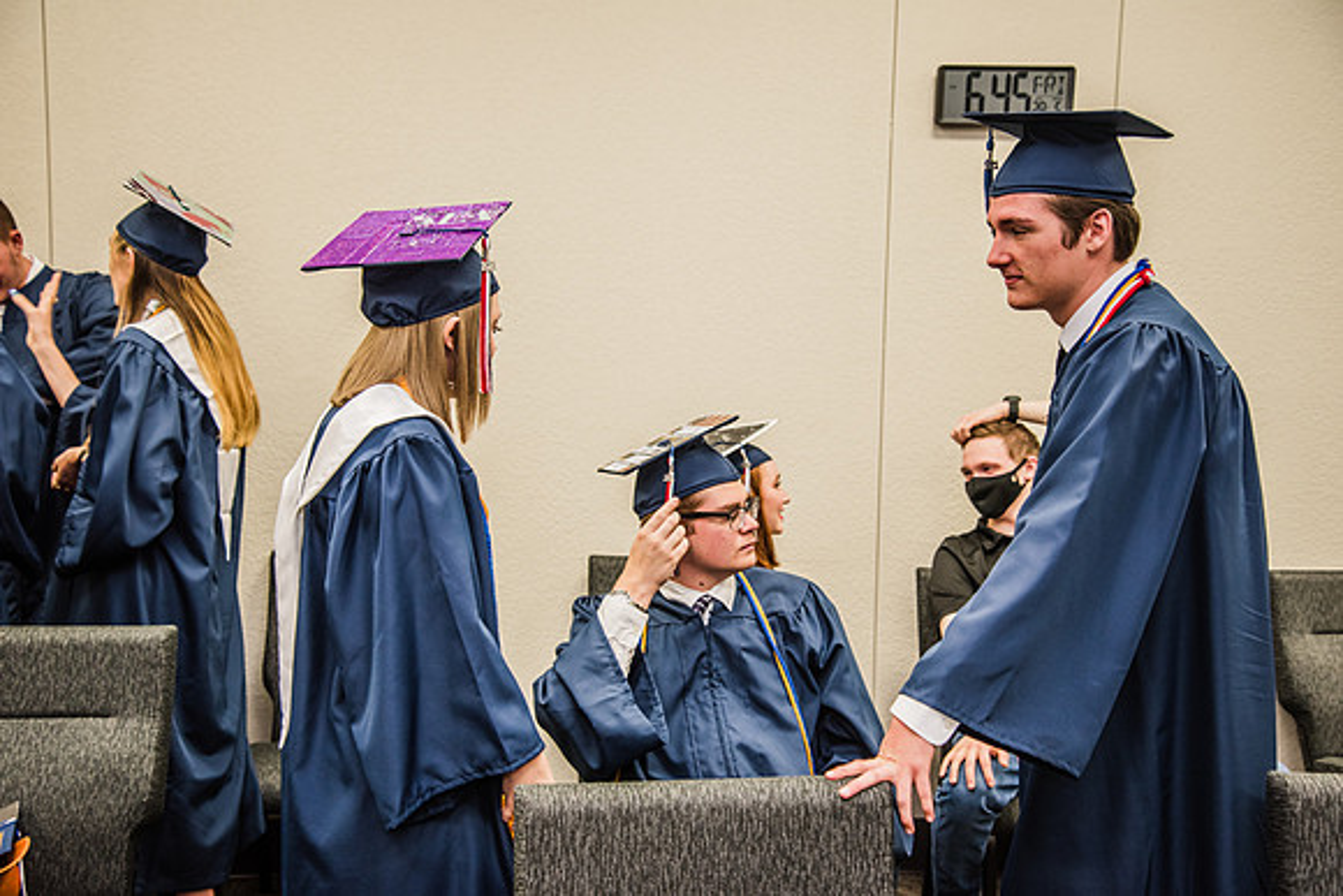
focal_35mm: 45
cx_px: 672
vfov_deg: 29.9
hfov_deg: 43.6
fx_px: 1679
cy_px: 448
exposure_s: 1/50
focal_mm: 45
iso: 800
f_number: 4.5
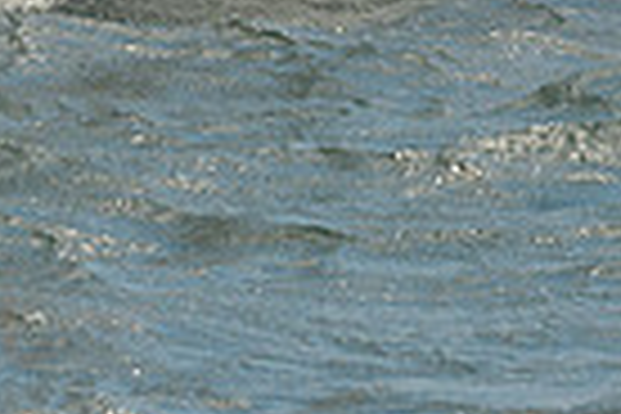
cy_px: -376
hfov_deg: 4.4
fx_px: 8141
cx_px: 392
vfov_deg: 2.9
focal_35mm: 472
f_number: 6.3
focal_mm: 112
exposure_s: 1/800
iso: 400
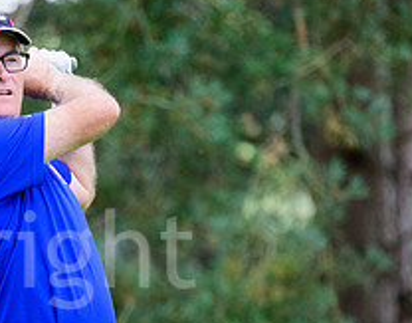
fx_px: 13004
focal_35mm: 1075
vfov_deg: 1.4
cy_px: 386
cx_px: 61
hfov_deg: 1.8
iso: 1250
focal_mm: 320
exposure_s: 1/1000
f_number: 5.6
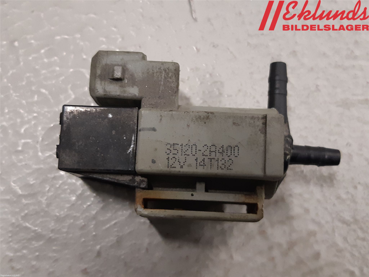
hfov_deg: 67.3
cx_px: 184
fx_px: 277
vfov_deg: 53.1
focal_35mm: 26
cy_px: 138
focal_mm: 3.93
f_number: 1.7
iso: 200
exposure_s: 1/50
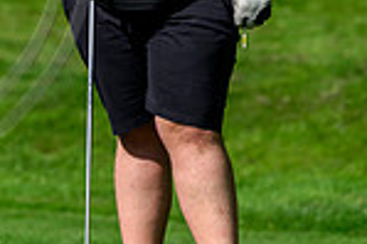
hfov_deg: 3.3
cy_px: -65
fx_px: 6354
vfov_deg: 2.2
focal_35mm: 624
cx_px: -158
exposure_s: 1/4000
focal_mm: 160
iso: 500
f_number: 4
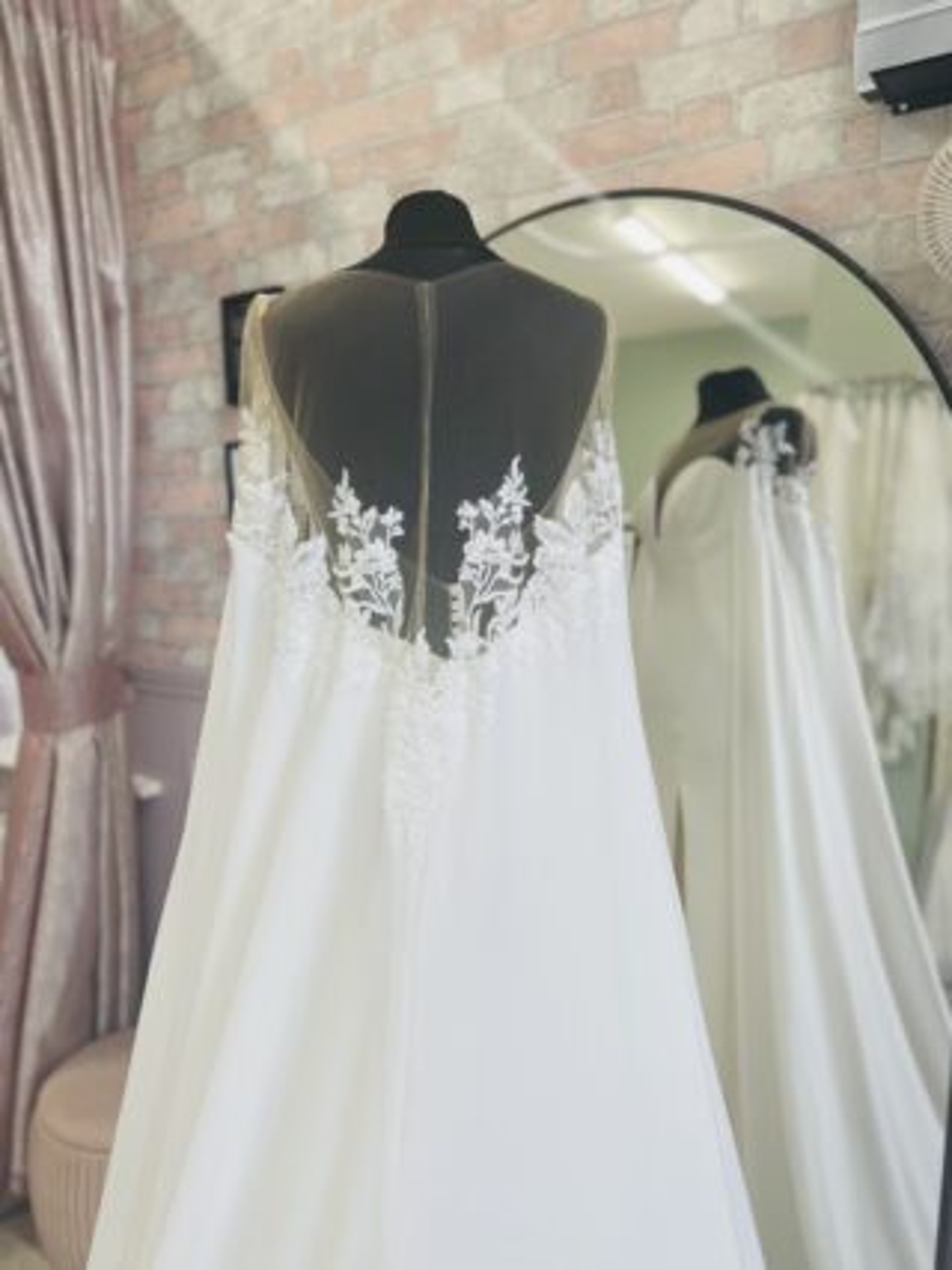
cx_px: 476
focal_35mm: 26
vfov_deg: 67.3
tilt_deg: -8.1
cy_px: 635
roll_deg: +1.3
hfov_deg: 53.0
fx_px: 954
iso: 40
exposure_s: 1/100
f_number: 1.6
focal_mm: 5.1
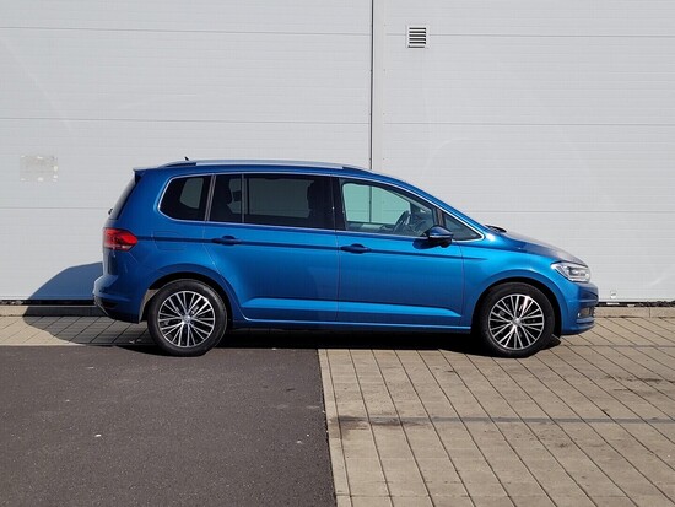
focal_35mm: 26
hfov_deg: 67.3
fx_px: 507
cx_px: 338
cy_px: 254
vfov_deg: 53.1
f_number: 1.8
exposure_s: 1/4566
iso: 40
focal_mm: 5.4
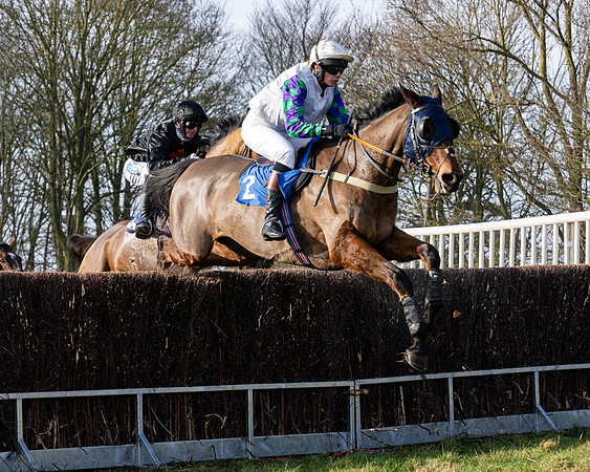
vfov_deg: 12.9
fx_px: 2082
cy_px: 295
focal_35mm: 119
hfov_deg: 16.1
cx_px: 210
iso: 400
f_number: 5
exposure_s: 1/1250
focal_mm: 70
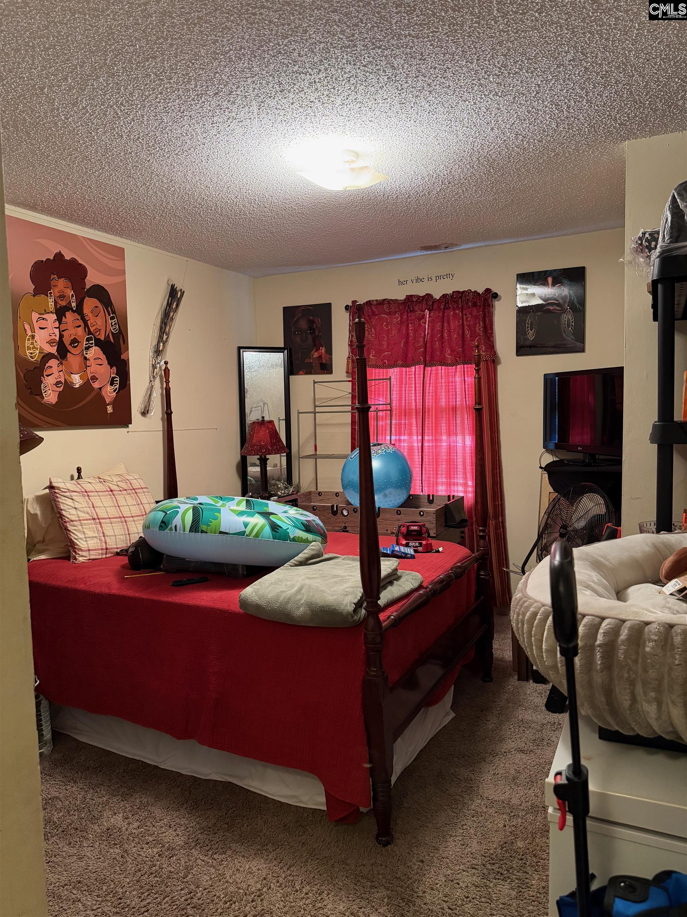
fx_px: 635
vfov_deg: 71.6
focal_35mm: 24
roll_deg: +1.2
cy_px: 458
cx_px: 344
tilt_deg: -4.8
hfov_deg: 56.8
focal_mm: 6.76
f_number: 1.78
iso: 640
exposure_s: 1/60
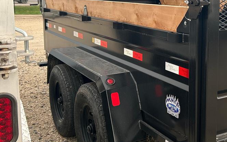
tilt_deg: -5.7
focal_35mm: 53
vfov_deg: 24.2
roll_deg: -1.1
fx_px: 328
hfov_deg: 36.5
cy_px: 43
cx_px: 191
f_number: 1.5
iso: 50
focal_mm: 5.7
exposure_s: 1/374
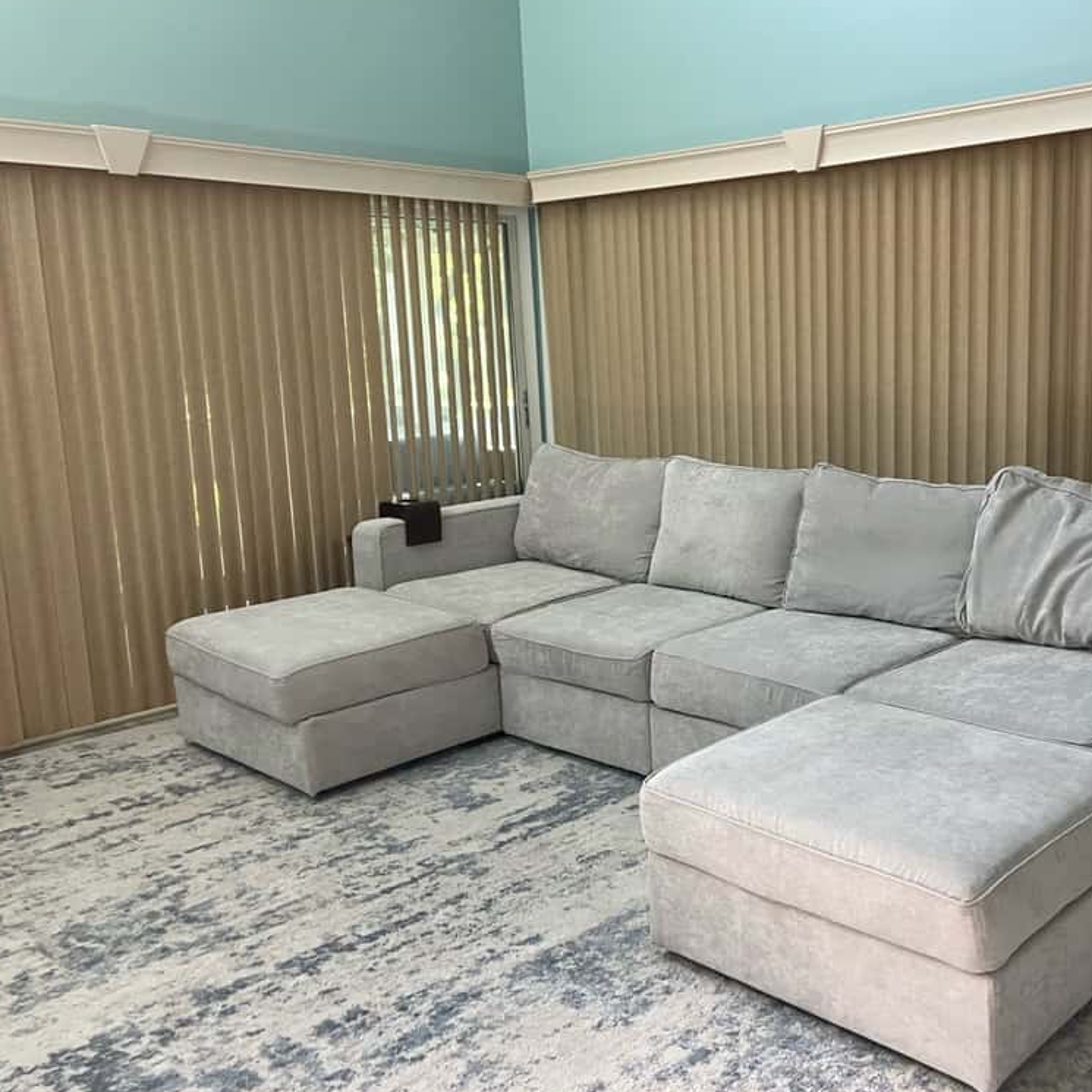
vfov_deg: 48.5
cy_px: 547
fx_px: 1213
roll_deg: +1.0
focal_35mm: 34
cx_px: 739
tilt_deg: -9.7
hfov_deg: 47.6
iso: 80
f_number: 1.8
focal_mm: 4
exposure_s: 1/73
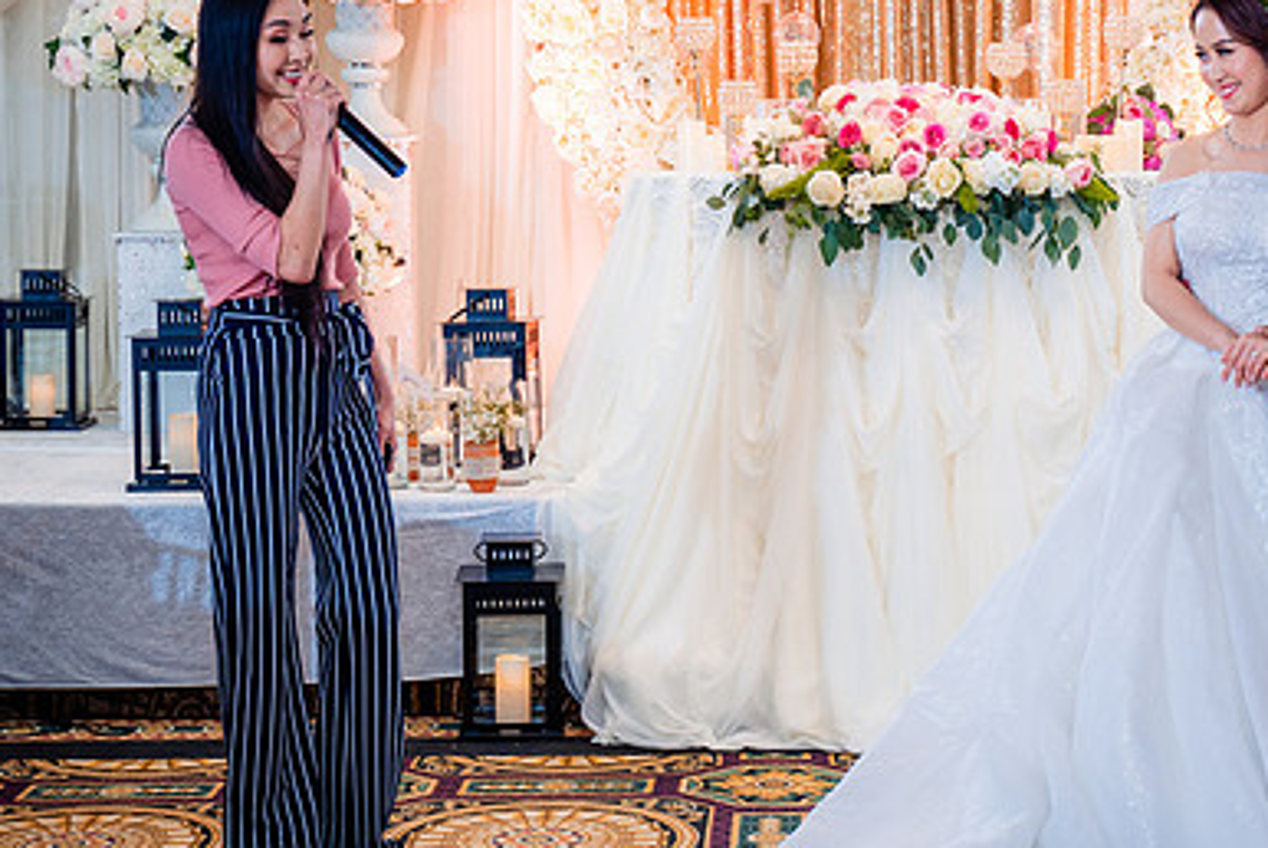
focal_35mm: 88
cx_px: 805
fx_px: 3102
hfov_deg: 23.0
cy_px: 346
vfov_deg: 15.5
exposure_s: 1/160
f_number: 3.5
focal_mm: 55
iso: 800
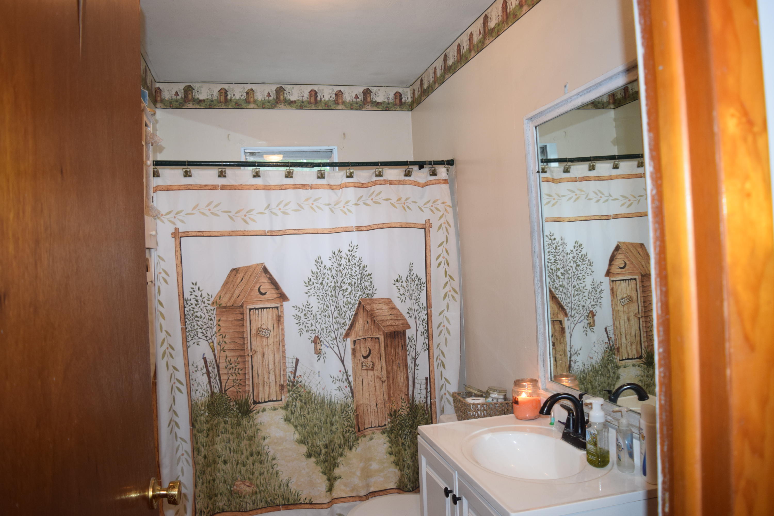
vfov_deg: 47.9
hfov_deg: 67.4
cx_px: 387
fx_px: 580
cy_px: 258
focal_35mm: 27
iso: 800
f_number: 4
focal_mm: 18
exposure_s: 1/60
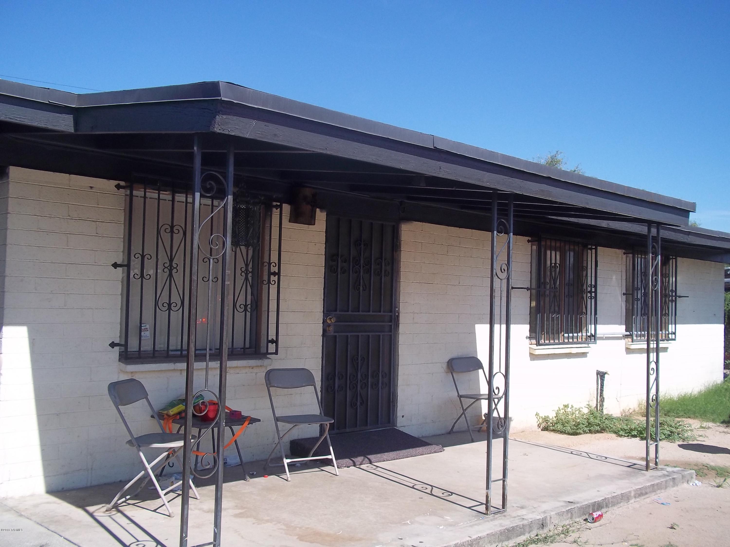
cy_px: 274
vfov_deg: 39.7
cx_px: 365
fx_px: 759
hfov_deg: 51.4
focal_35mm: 36
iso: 80
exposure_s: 1/200
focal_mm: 6.5
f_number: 8
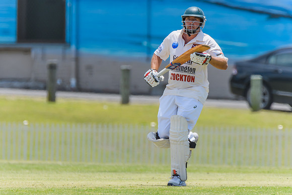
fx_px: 7504
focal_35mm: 925
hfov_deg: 2.2
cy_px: 106
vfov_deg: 1.5
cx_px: 142
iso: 400
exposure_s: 1/1600
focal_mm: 550
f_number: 6.3
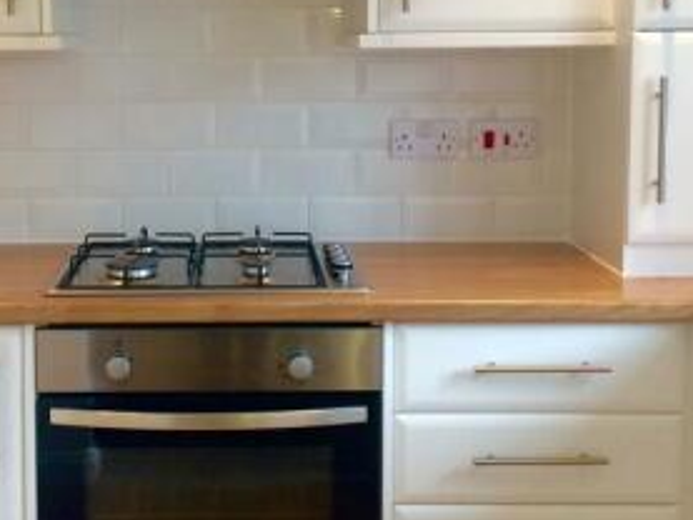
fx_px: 1222
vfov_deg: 23.9
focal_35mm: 61
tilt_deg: -4.4
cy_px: 151
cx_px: 244
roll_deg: +1.0
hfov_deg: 31.5
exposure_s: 1/33
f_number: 2.2
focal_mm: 4.15
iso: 40
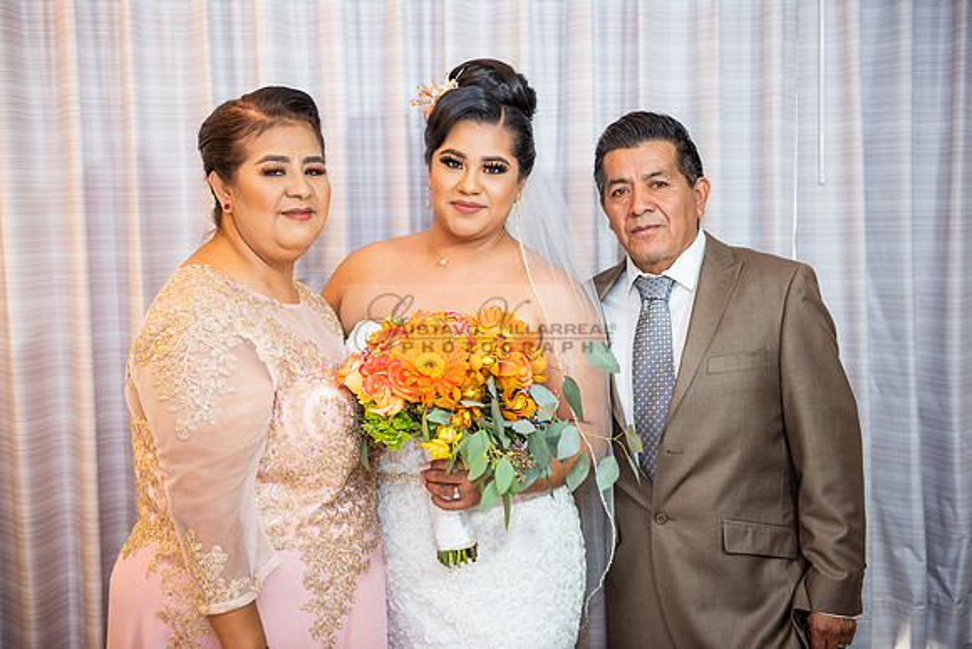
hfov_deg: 36.2
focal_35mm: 55
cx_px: 486
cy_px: 324
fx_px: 1485
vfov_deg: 24.6
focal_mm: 55
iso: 320
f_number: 2.8
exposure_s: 1/100
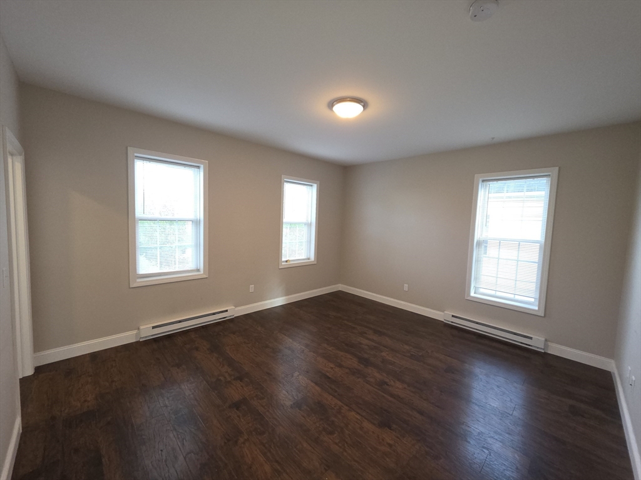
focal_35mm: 13
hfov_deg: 106.2
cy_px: 240
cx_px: 320
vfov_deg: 89.9
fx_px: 241
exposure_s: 1/60
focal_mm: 2.2
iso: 200
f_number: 1.9
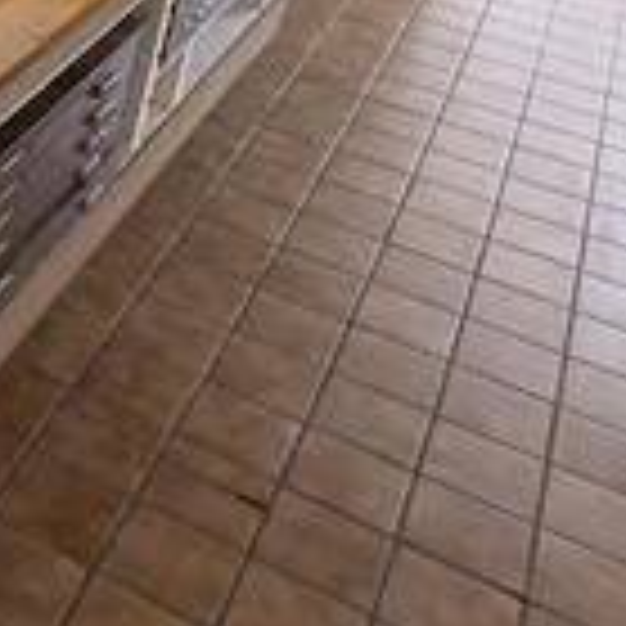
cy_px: 14
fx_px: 1248
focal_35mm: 61
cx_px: -239
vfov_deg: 26.8
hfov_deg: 23.9
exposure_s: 1/40
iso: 640
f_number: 1.78
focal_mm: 6.76
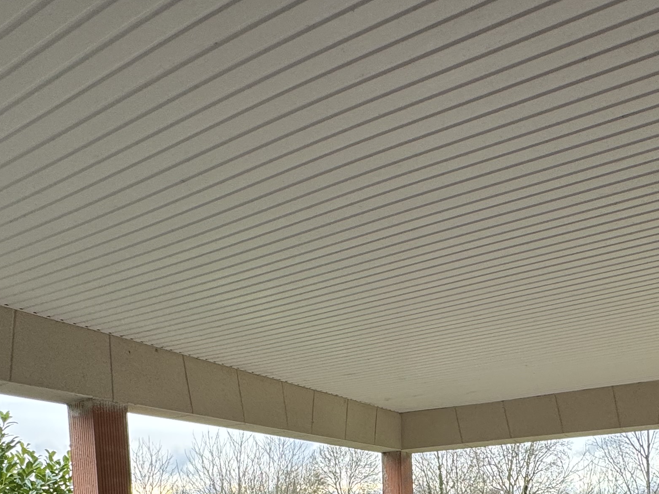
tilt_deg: -4.9
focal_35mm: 36
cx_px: 391
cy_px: 597
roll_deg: +2.0
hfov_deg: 51.1
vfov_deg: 32.5
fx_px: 685
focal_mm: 2.22
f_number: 2.2
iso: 50
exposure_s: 1/99
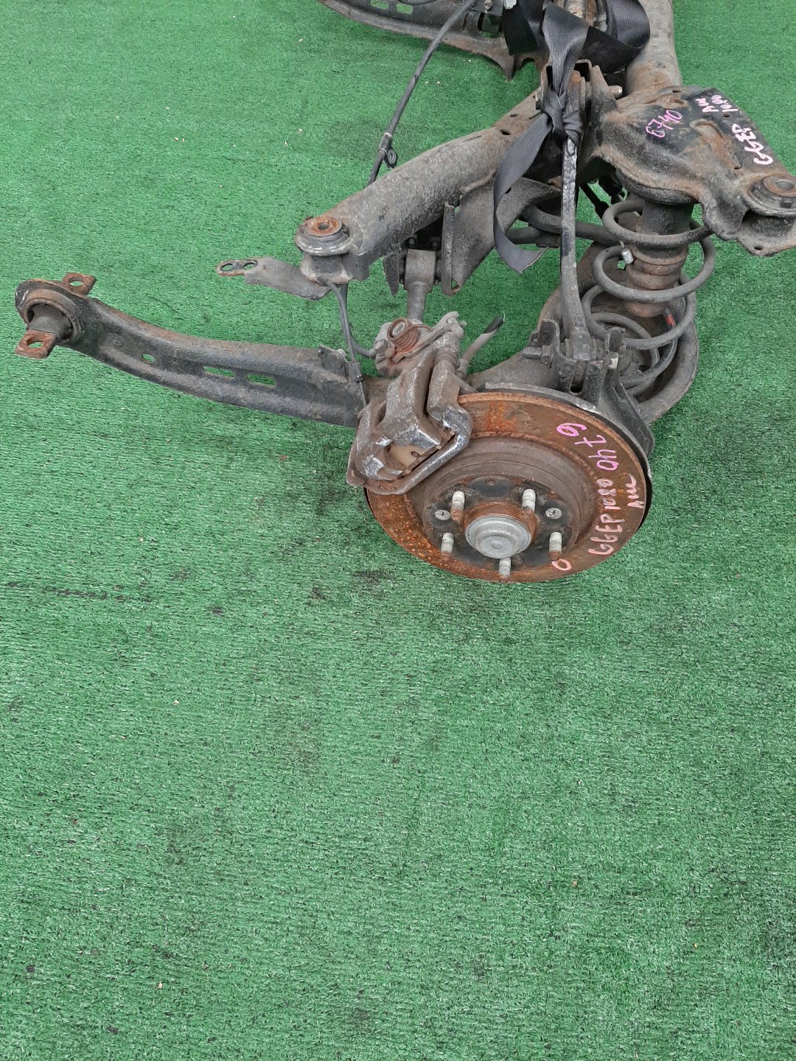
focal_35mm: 26
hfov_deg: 53.1
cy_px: 530
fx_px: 797
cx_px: 398
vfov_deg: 67.3
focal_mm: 3.93
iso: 140
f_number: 1.7
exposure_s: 1/50
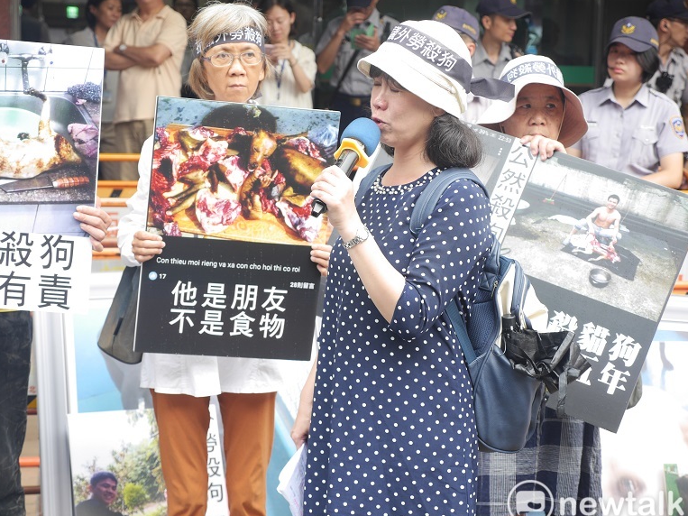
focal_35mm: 78
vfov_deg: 18.9
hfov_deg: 25.0
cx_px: 308
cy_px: 246
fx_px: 1550
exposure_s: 1/80
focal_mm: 35
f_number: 3.2
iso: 200
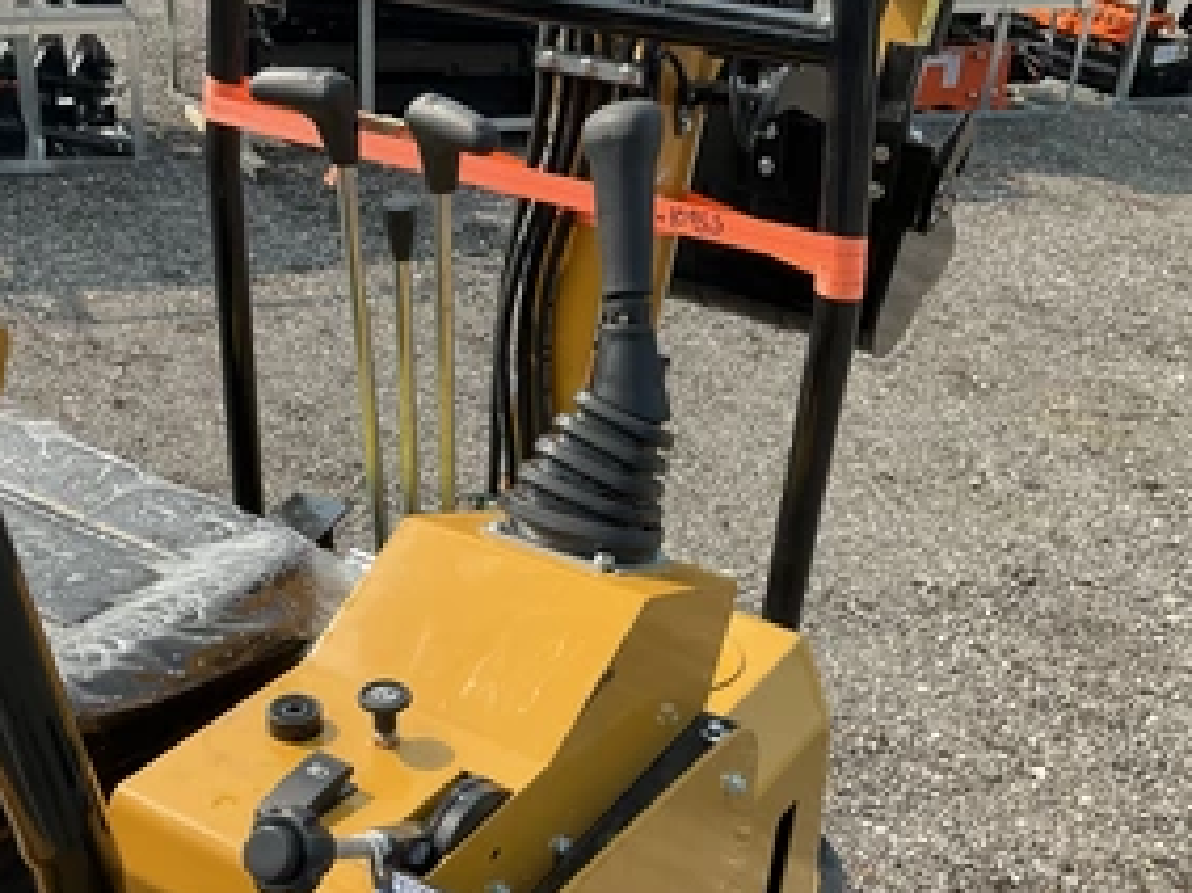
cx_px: 501
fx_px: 1411
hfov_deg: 45.6
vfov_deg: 34.7
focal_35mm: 41
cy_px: 607
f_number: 1.8
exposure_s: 1/997
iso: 25
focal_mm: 3
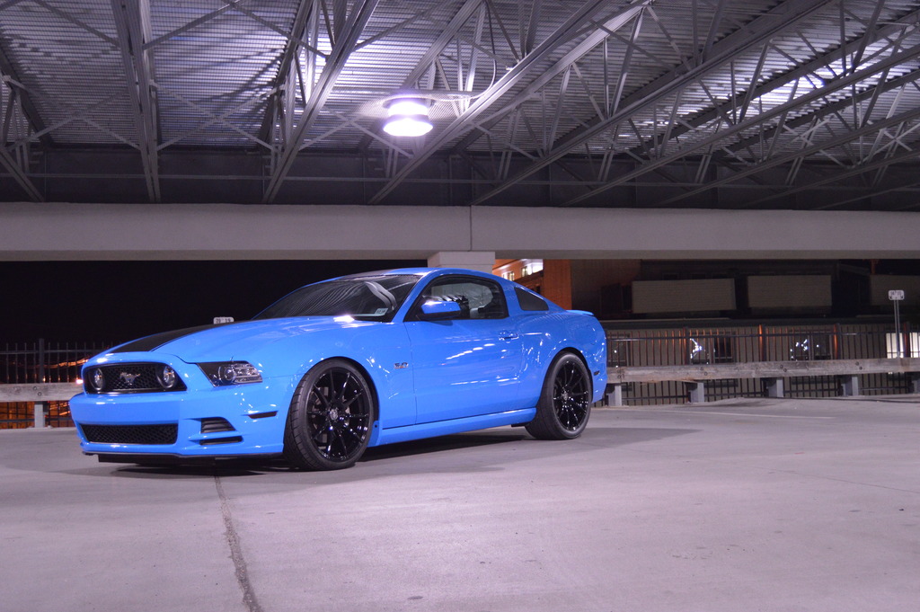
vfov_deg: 34.2
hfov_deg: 49.6
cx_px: 460
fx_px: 996
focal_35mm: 39
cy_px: 306
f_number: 4
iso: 1600
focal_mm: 26
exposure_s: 1/20
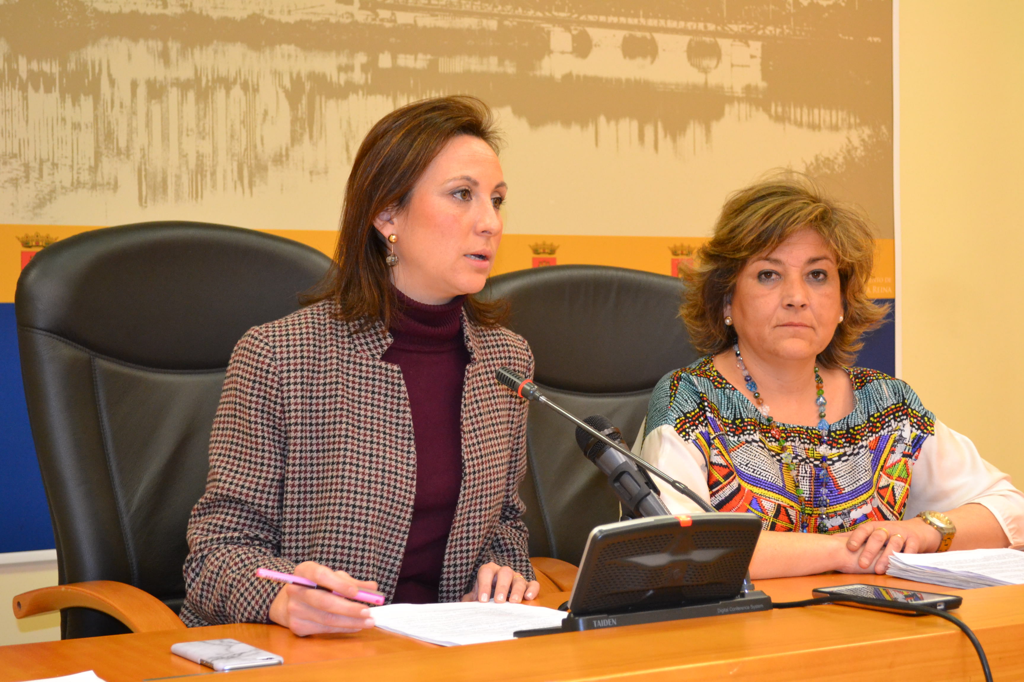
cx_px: 512
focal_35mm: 63
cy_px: 341
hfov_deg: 31.9
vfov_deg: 21.6
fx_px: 1792
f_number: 5.3
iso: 1800
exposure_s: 1/60
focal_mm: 42
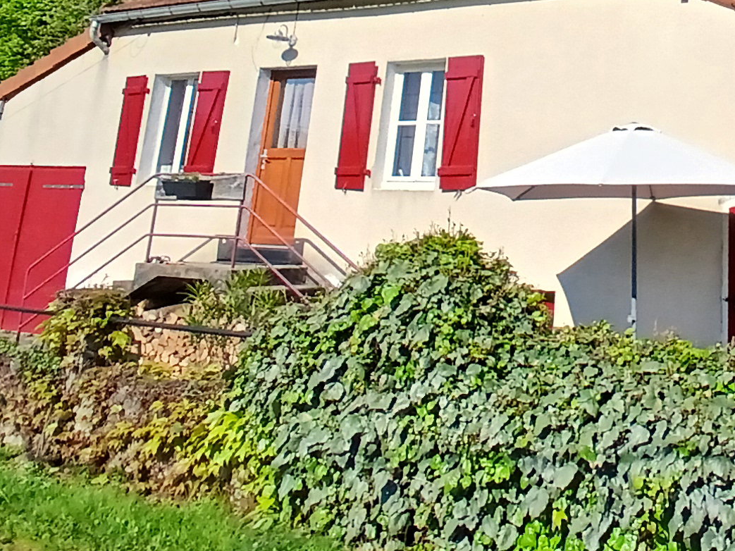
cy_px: -14
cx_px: 655
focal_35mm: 42
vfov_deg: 31.5
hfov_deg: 41.4
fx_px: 892
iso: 50
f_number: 2.2
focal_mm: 1.4
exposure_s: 1/1427
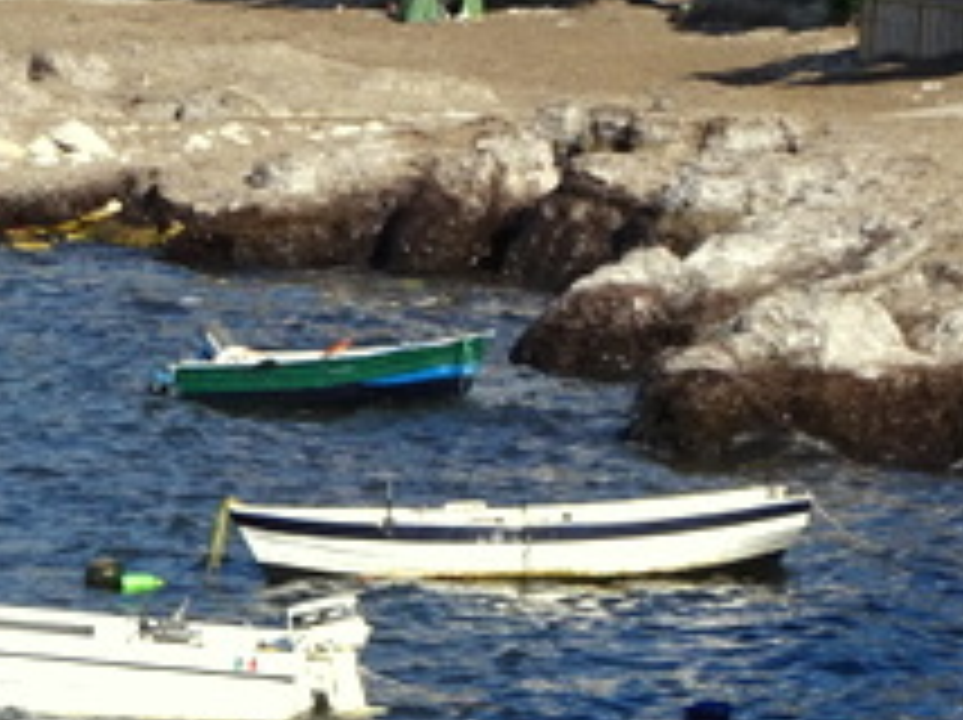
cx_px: -292
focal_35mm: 292
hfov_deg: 6.7
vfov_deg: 5.1
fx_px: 8114
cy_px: 117
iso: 80
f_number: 5
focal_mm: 13.26
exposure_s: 1/640
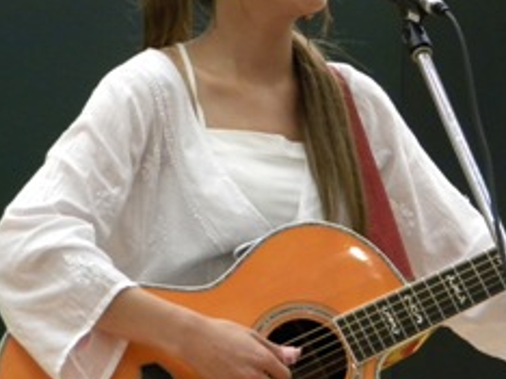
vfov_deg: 6.1
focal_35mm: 244
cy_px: 116
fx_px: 3563
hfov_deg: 8.1
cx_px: 271
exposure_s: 1/19.8
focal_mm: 26.8
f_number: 5
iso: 400
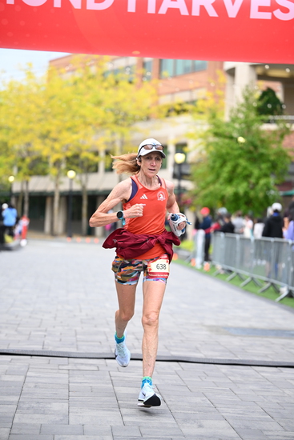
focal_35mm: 93
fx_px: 1138
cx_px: 147
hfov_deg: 14.7
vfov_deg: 21.9
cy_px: 220
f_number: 2.8
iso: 1000
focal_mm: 93
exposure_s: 1/2000
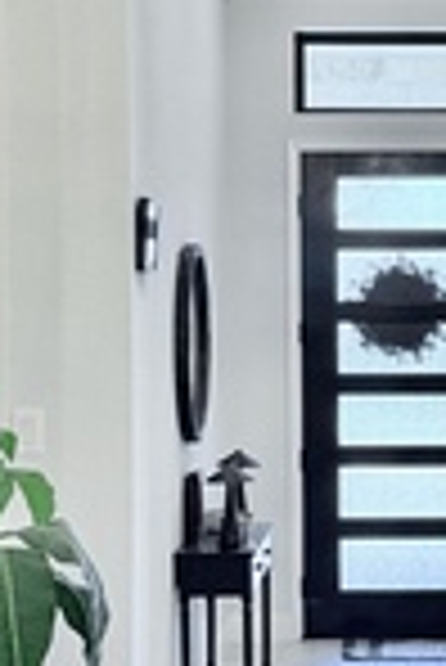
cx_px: 365
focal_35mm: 81
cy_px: 238
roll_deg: +0.0
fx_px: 1502
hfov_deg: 16.7
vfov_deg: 24.9
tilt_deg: +2.4
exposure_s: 1/230
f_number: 1.78
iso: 200
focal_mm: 6.76
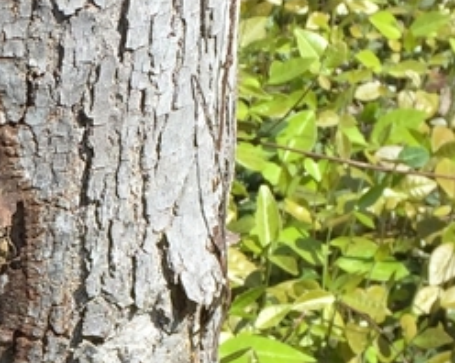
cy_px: 412
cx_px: -28
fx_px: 1574
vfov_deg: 12.9
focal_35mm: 117
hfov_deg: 16.0
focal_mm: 4.15
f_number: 2.2
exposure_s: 1/1647
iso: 32
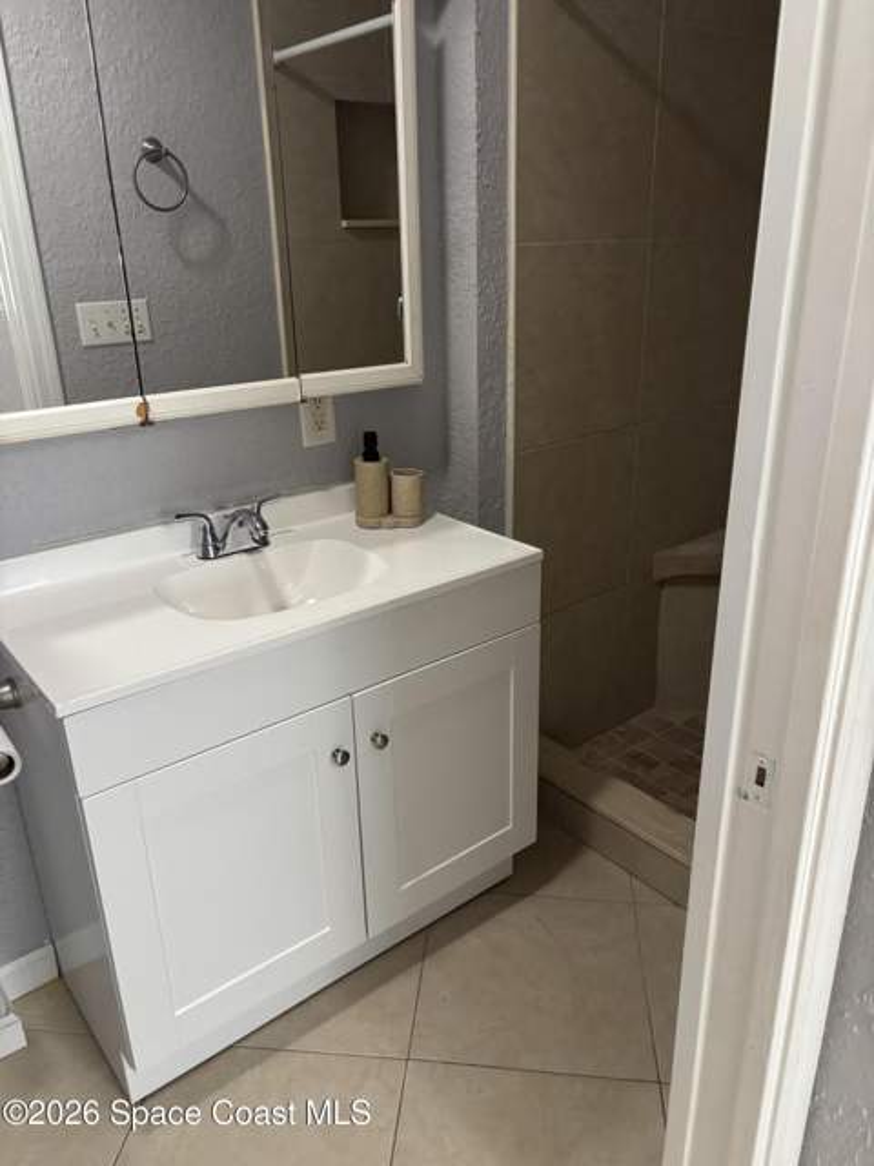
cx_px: 437
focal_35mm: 26
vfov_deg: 67.3
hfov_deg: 53.1
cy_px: 583
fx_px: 875
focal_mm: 5.96
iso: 400
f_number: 1.6
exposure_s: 1/60
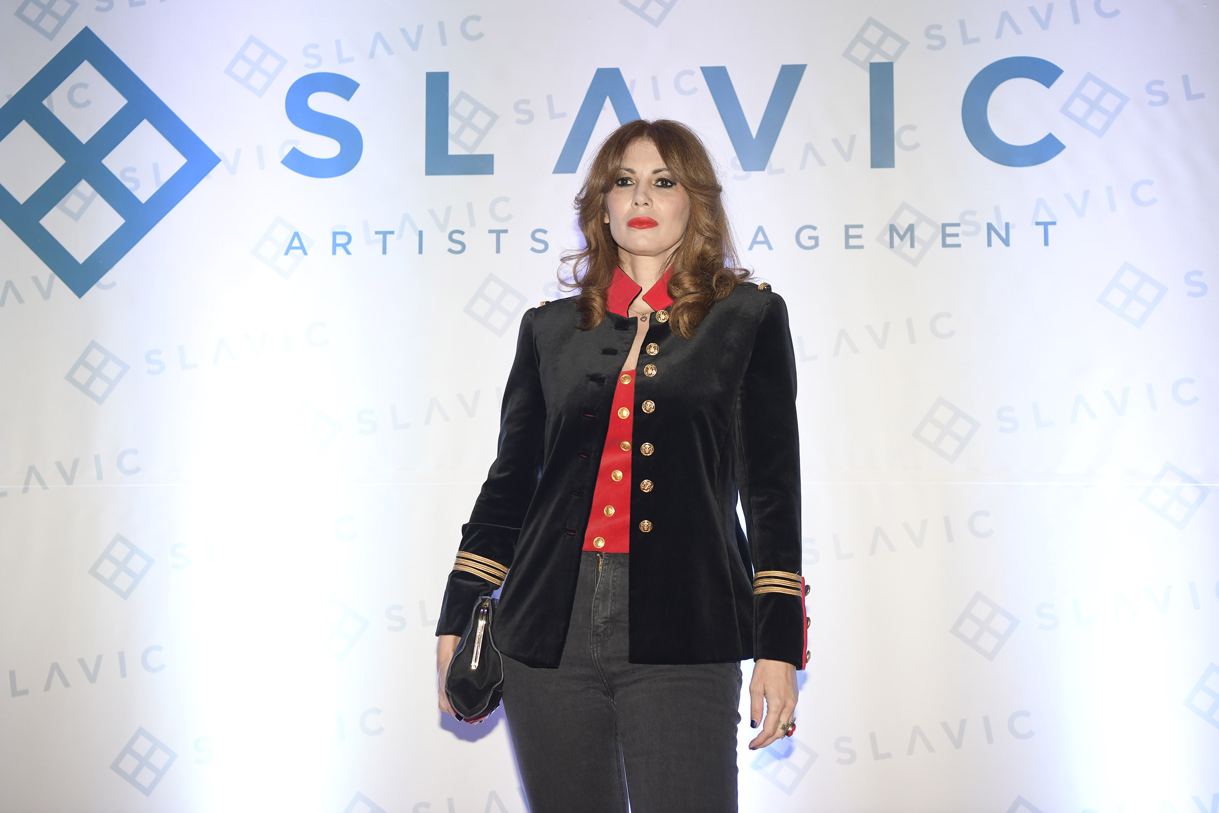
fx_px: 1693
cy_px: 406
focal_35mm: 50
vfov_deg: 27.0
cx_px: 610
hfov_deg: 39.6
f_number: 4
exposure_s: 1/200
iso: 1250
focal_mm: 50
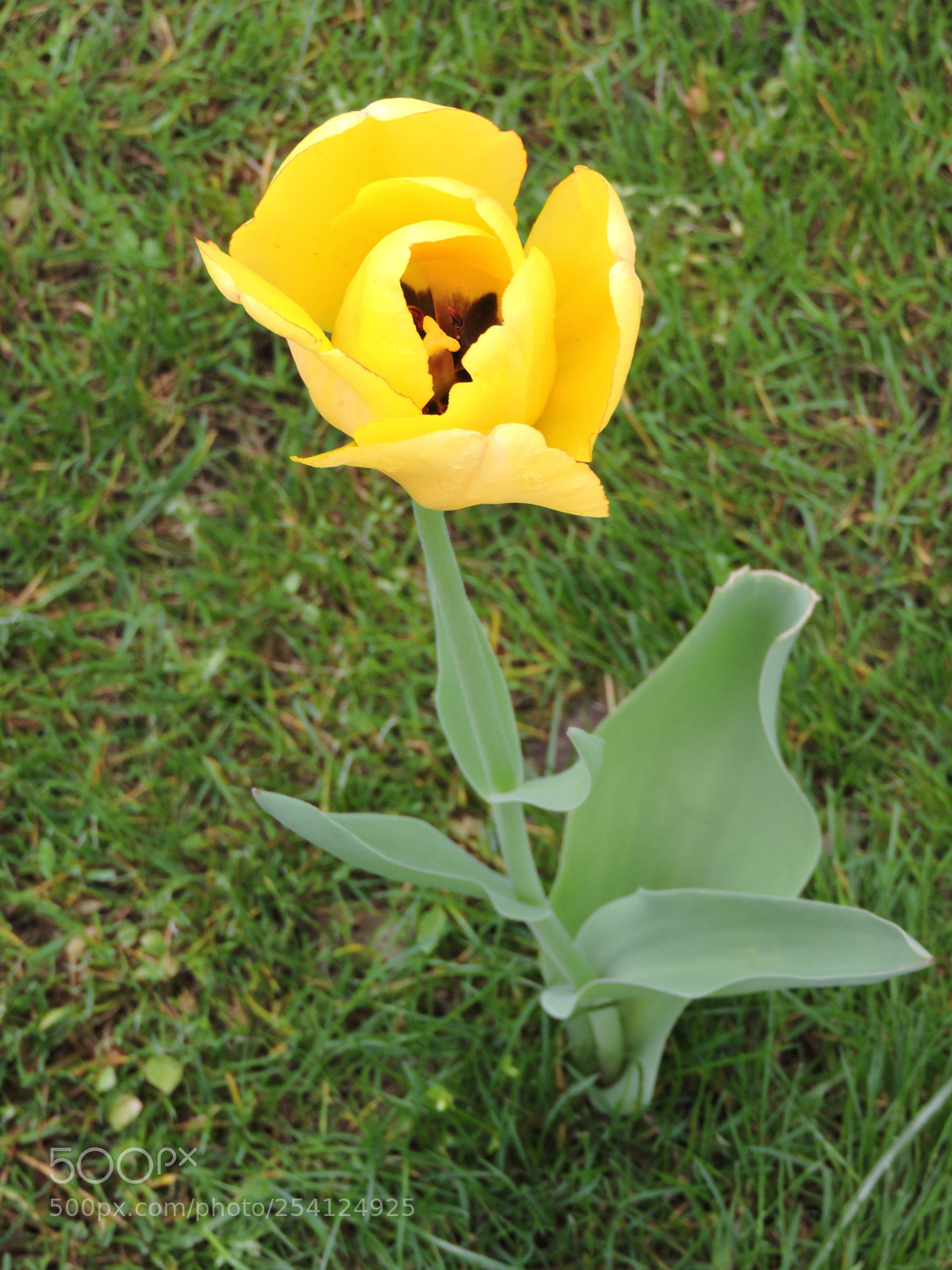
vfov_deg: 17.1
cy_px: 635
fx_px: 4217
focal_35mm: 115
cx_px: 476
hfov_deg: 12.9
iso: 100
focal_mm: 20.6
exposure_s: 1/100
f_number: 5
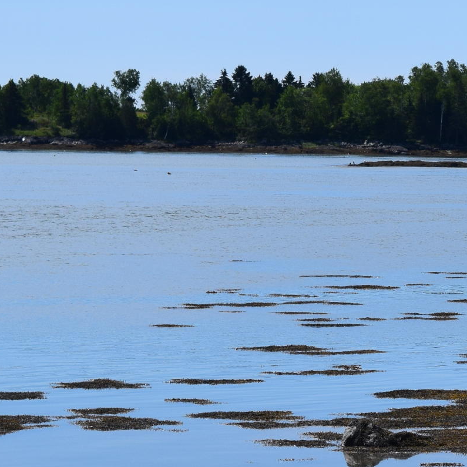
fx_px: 3816
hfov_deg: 6.8
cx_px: 865
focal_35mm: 250
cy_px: 191
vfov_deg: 7.0
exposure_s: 1/800
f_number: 13
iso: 200
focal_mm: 52
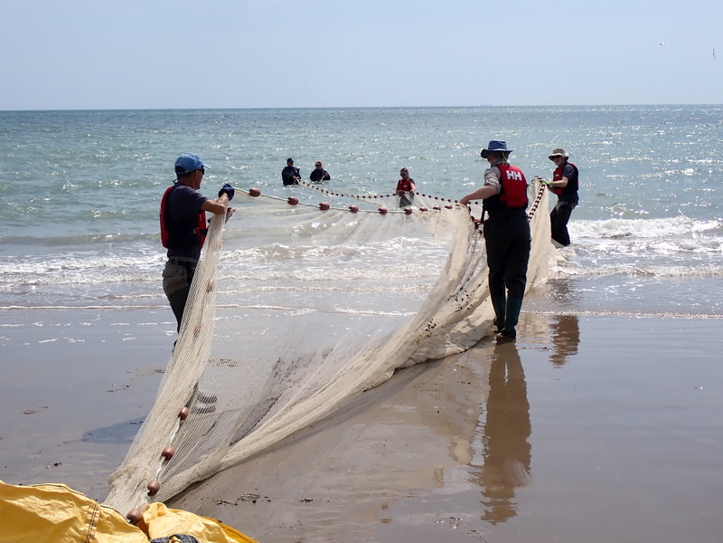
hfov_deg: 29.0
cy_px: 272
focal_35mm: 67
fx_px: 1399
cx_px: 362
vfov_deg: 21.9
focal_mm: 11.88
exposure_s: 1/125
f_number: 14
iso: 100
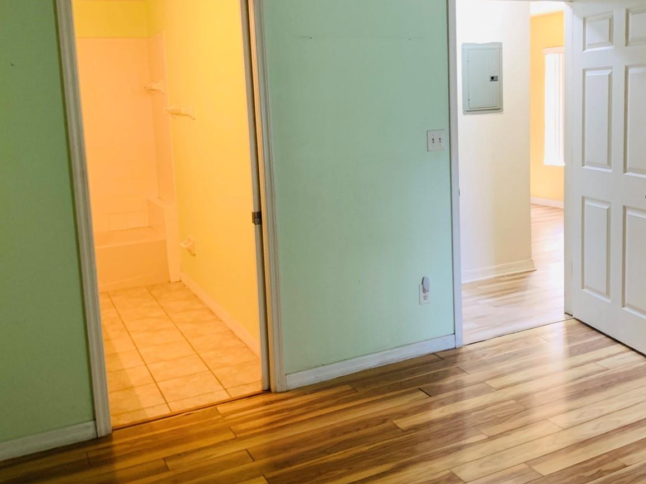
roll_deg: +3.7
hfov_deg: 51.1
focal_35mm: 36
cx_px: 384
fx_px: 672
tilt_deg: -6.8
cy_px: 178
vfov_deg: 39.4
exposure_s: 1/60
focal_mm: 4.25
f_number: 1.8
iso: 200
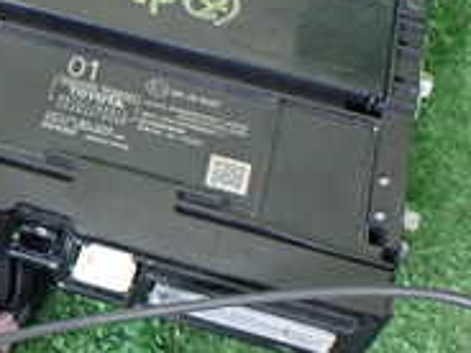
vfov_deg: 15.0
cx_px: -189
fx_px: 1333
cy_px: 276
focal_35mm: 98
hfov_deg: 18.3
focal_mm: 5.4
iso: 800
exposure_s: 1/100
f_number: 2.3
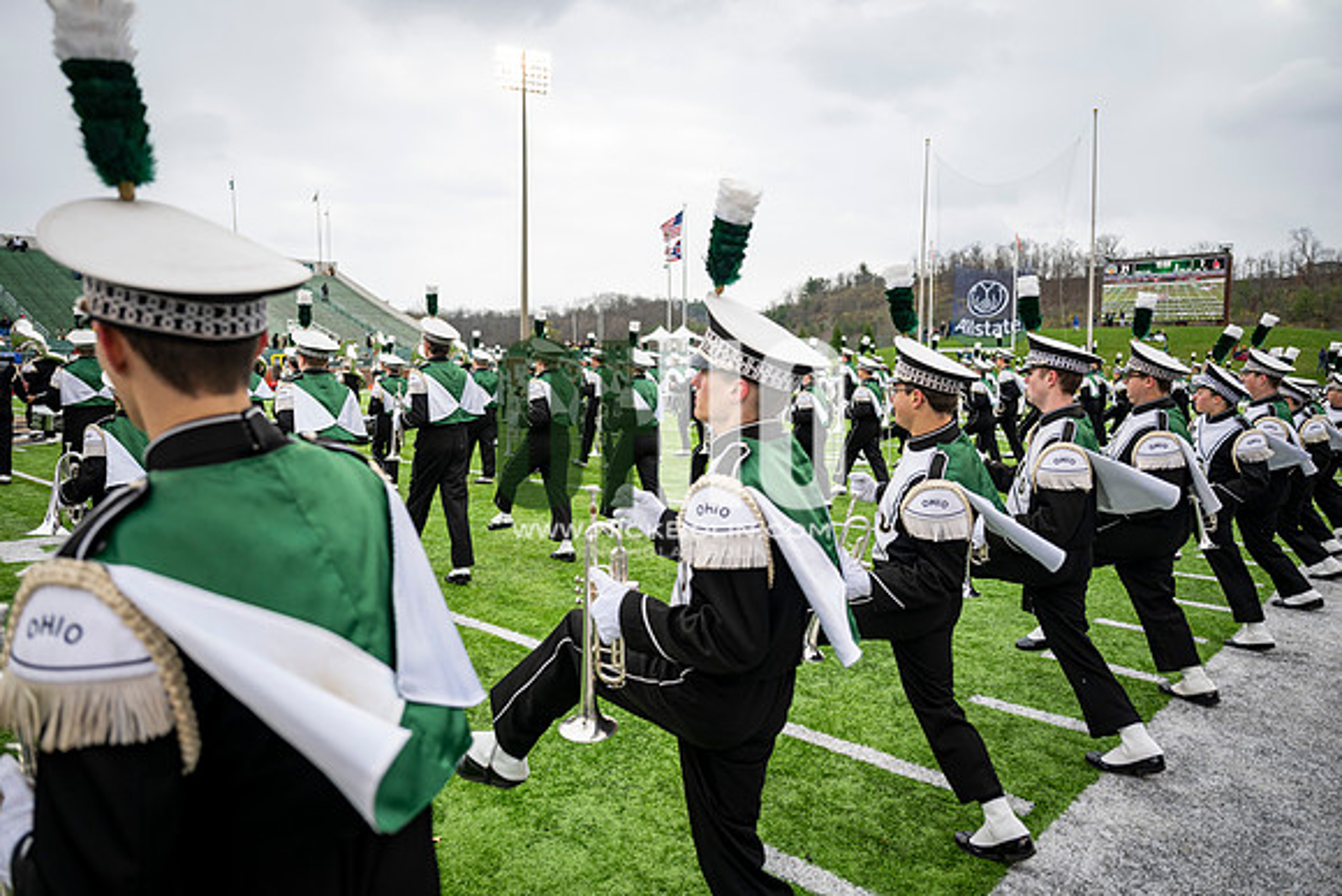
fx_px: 895
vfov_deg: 53.2
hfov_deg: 73.7
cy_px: 448
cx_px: 671
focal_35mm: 24
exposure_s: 1/500
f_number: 2.8
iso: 160
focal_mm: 24
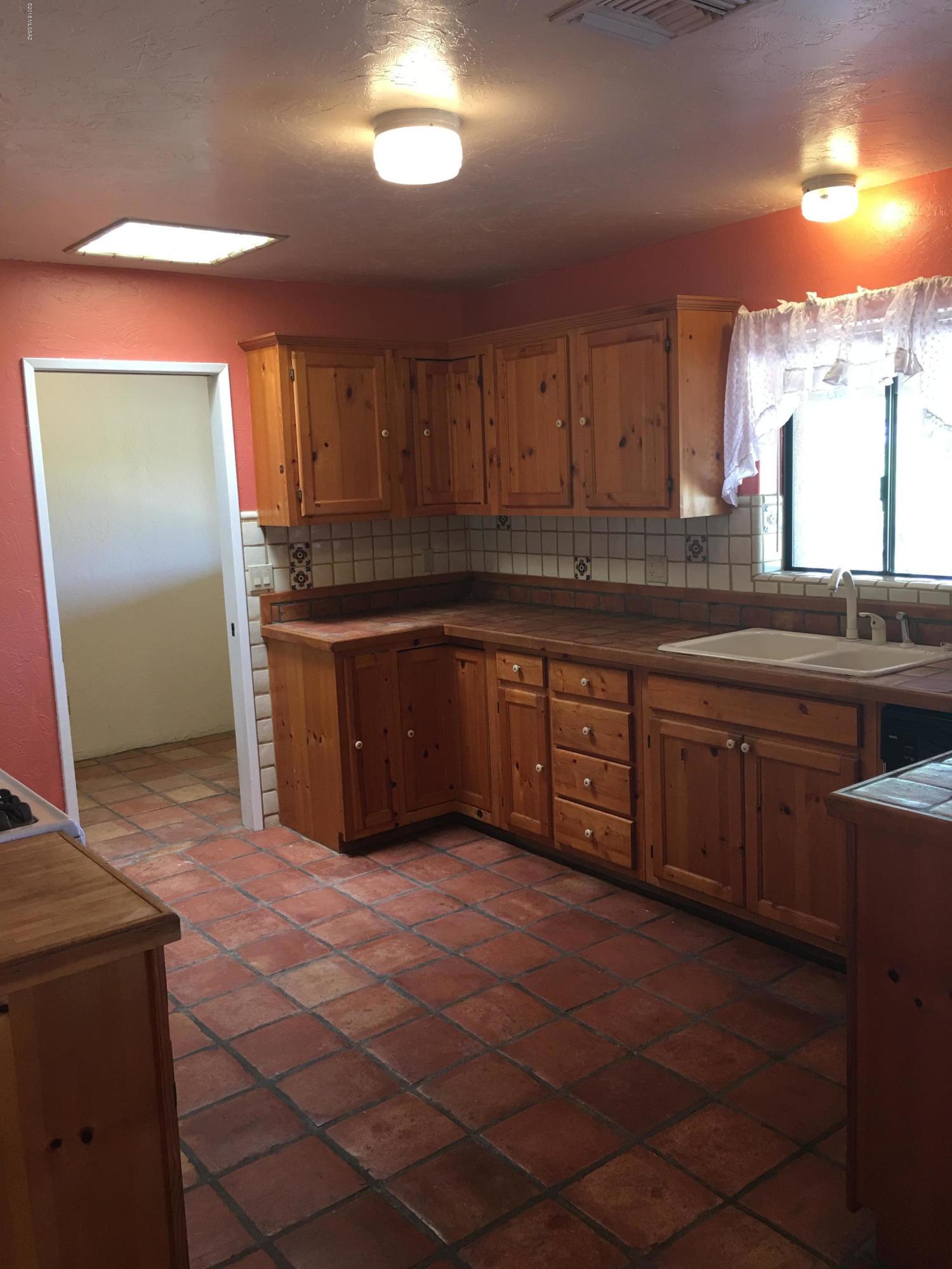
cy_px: 634
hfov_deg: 48.2
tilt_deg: -7.4
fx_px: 1063
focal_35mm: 29
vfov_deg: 61.7
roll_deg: +2.6
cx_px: 476
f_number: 2.2
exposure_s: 1/15
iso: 25
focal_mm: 4.15
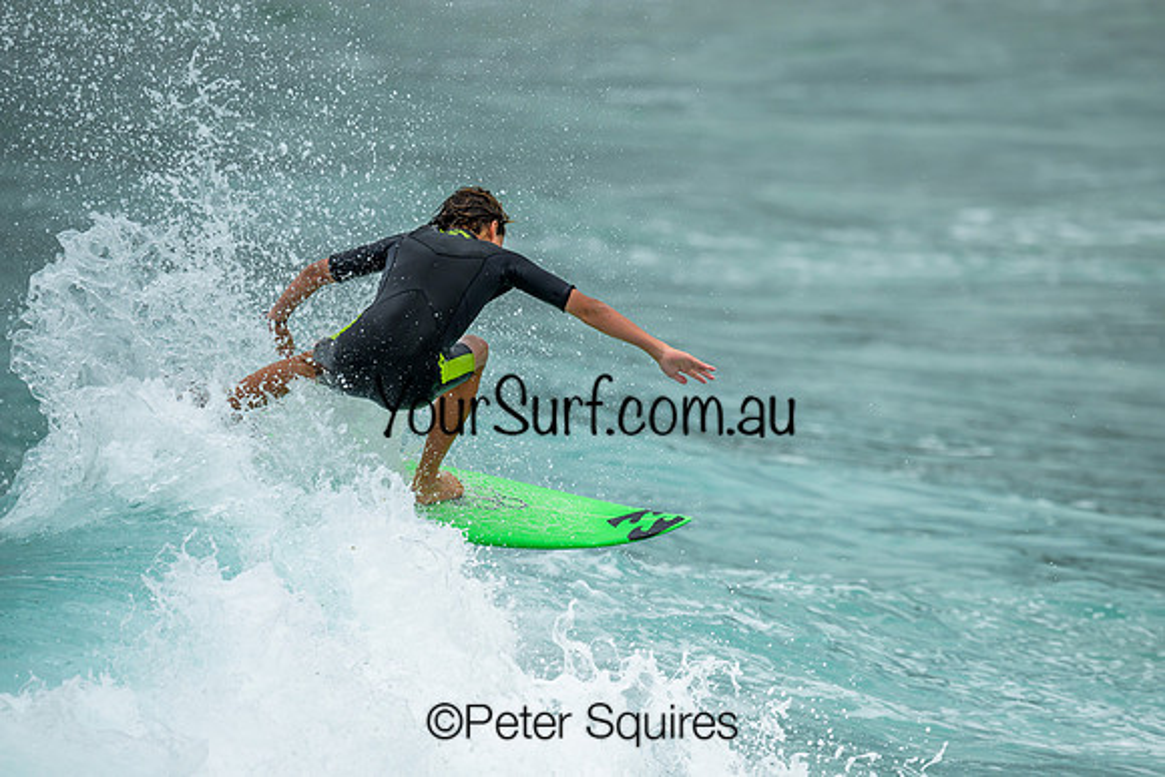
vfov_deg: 1.4
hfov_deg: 2.1
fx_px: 32324
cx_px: 727
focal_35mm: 999
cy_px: 484
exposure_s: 1/2000
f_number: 6.3
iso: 180
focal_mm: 800
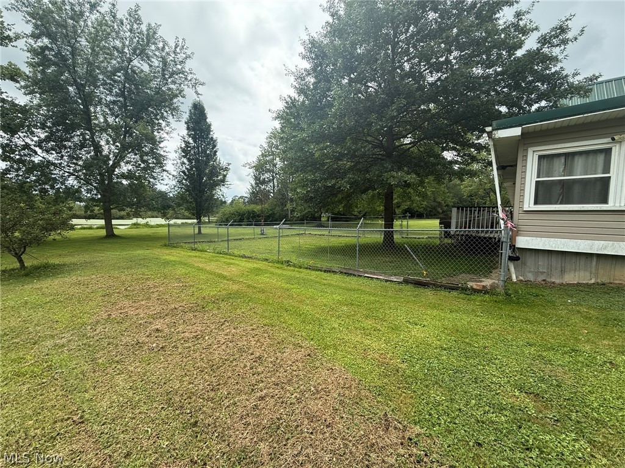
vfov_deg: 85.7
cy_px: 234
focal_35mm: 14
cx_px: 312
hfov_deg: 102.1
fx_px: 253
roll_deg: -0.6
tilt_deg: -3.5
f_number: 2.2
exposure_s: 1/789
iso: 64
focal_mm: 2.22
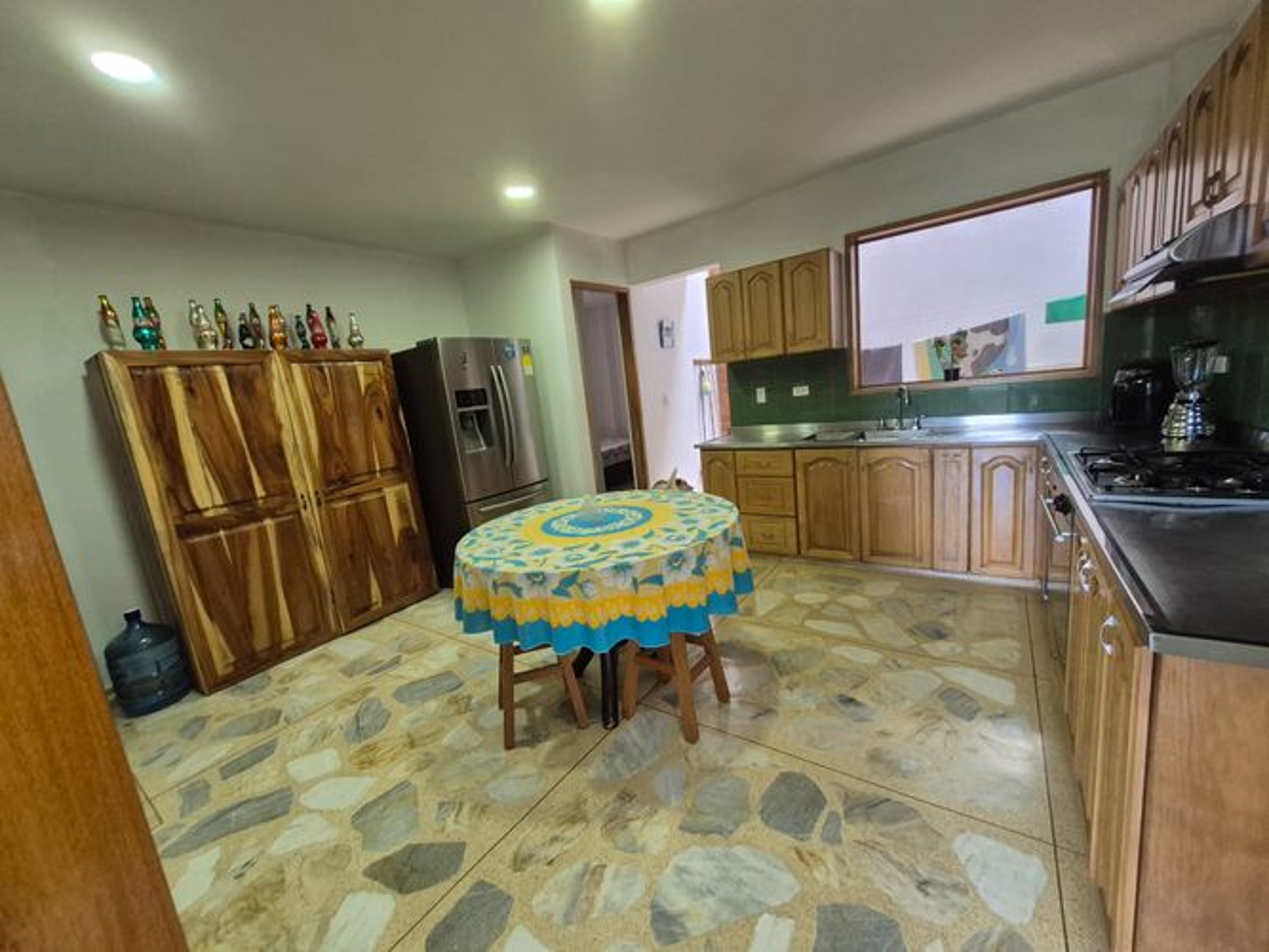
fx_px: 476
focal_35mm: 13
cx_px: 634
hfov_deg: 106.2
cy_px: 476
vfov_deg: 89.9
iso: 200
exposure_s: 1/50
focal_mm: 1.74
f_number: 2.2
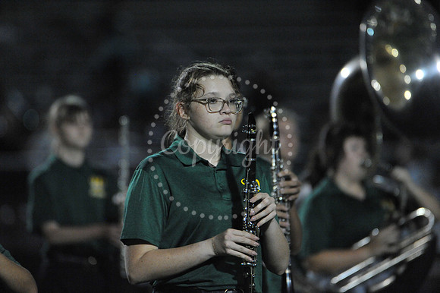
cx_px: 220
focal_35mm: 600
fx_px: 7329
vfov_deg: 2.3
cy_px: 146
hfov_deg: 3.4
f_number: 6.3
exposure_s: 1/200
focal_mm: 600
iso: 6400
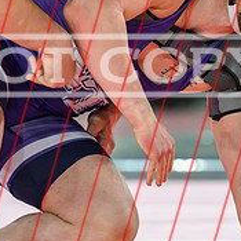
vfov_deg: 3.5
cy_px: 104
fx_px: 3986
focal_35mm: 506
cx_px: 127
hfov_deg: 3.5
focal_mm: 150
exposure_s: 1/800
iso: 3200
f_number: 2.8
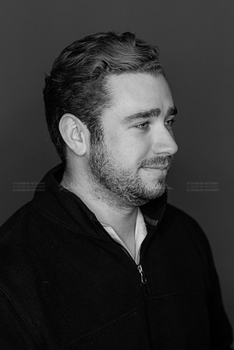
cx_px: 117
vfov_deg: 23.9
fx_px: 829
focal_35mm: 85
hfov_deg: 16.1
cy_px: 175
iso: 2000
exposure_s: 1/400
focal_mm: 85
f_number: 3.5
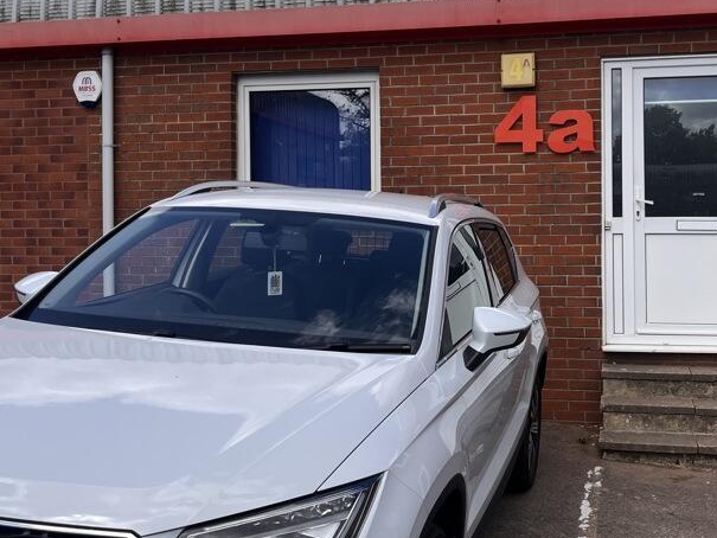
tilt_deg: -1.7
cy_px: 212
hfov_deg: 42.7
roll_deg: -0.2
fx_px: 912
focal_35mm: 44
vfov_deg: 32.8
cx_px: 436
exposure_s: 1/3311
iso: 50
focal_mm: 5.1
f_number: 1.6
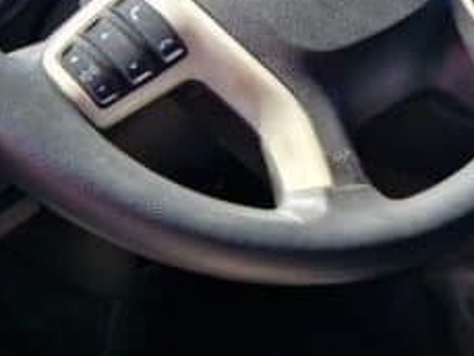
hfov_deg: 23.5
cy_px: -81
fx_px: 1055
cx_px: 542
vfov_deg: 18.1
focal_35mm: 77
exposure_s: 1/258
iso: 50
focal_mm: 5.4
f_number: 1.8
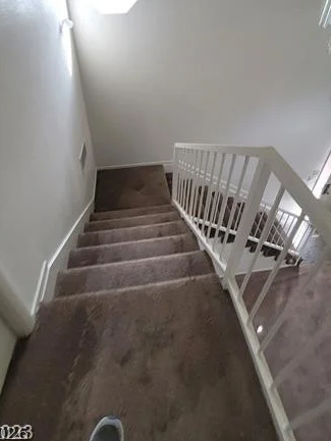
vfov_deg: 84.2
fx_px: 229
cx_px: 171
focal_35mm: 18
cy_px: 142
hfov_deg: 71.6
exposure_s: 1/60
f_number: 2.2
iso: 160
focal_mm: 2.2
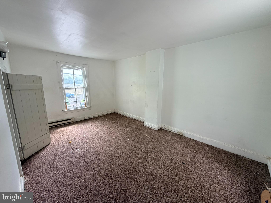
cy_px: 102
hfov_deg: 102.1
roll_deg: -0.1
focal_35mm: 14
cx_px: 136
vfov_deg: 85.7
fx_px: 110
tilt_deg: -9.2
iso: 125
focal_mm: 2.22
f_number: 2.2
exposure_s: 1/121
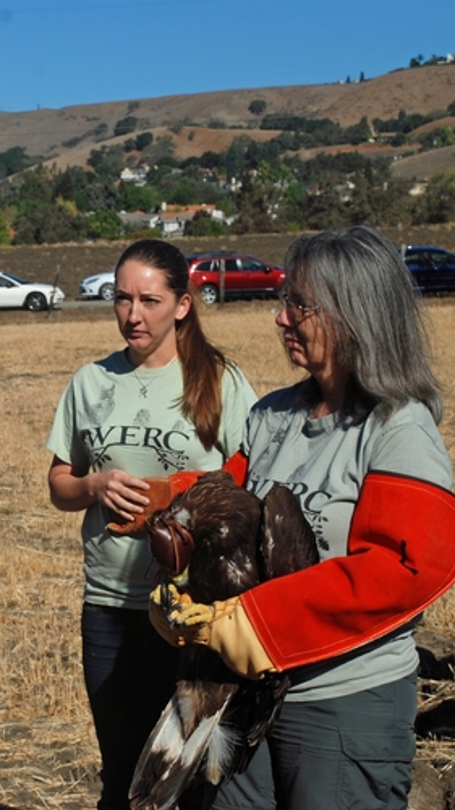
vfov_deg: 18.2
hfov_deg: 10.2
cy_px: 405
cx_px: -16
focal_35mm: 118
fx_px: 2533
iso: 100
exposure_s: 1/350
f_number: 9.5
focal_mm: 50
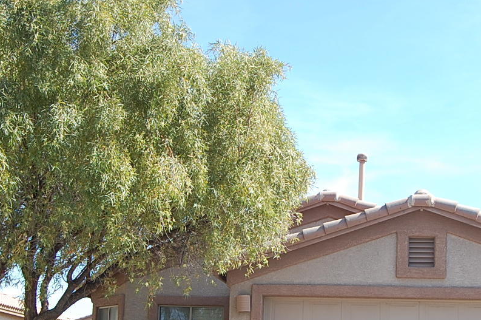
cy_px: 233
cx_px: 260
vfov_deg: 18.3
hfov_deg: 27.4
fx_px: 988
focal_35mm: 74
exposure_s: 1/250
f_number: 8
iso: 200
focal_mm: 26
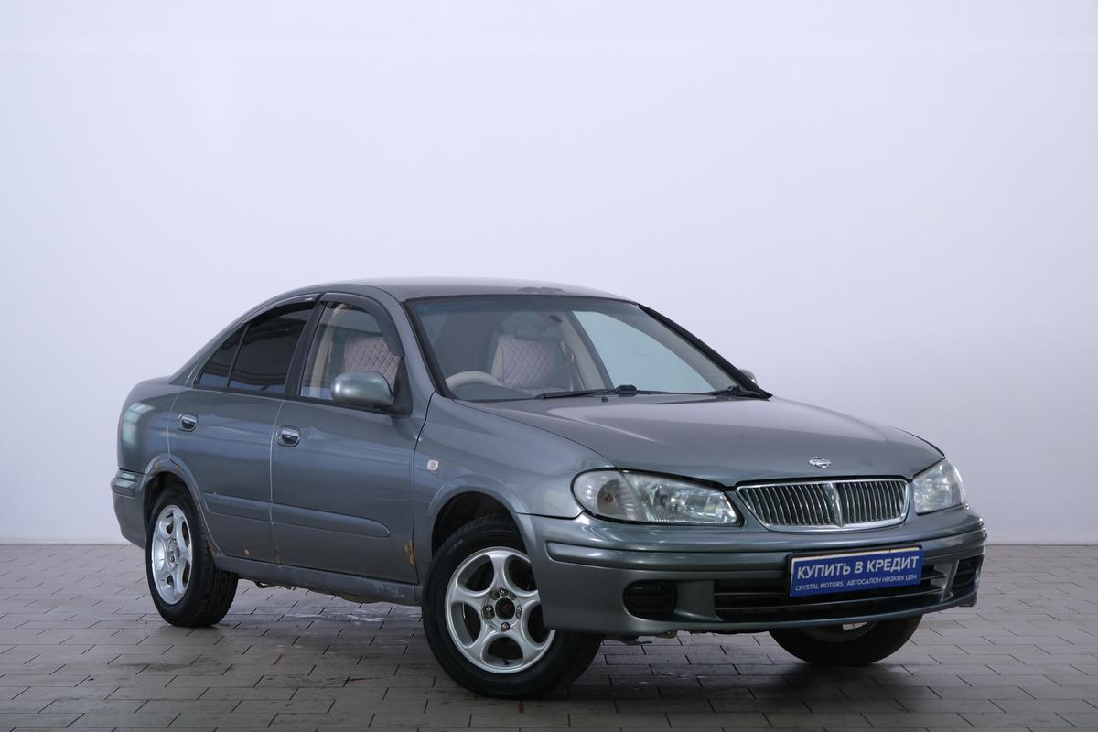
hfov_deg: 27.7
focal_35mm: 73
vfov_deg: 18.7
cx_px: 549
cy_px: 366
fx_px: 2226
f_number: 4.5
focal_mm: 48.5
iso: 800
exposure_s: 1/180
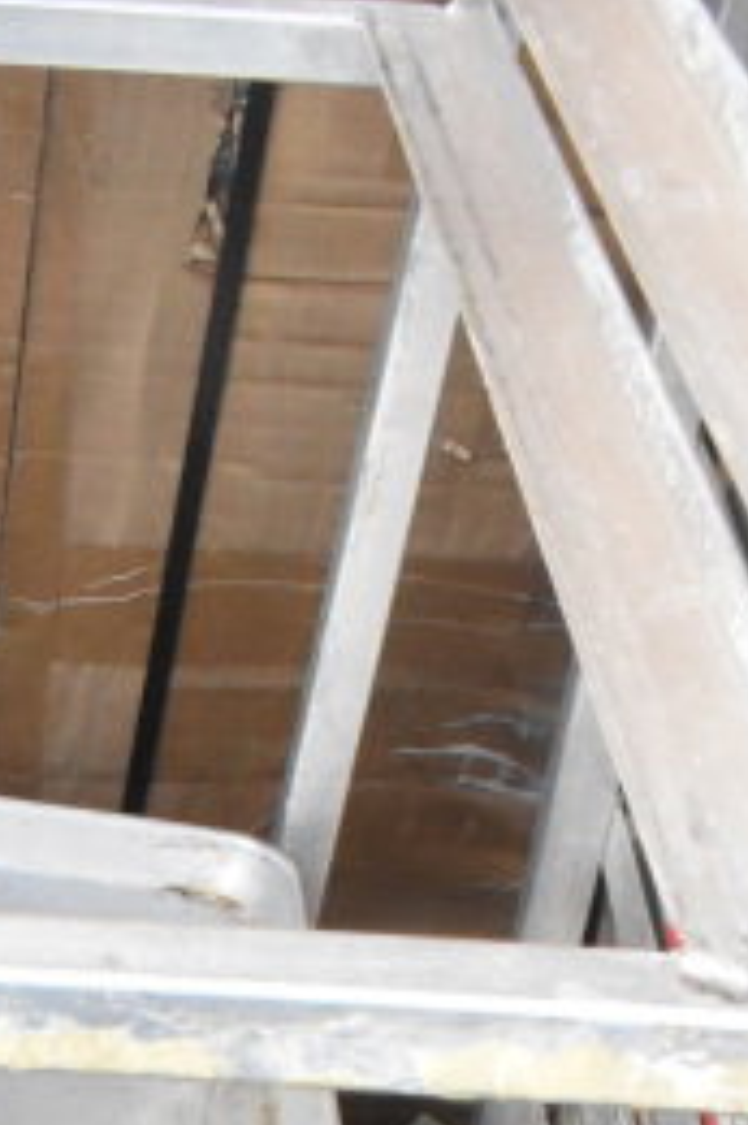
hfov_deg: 13.6
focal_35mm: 95
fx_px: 2965
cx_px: -333
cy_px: 1629
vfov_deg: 19.1
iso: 6400
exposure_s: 1/800
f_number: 14
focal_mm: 18
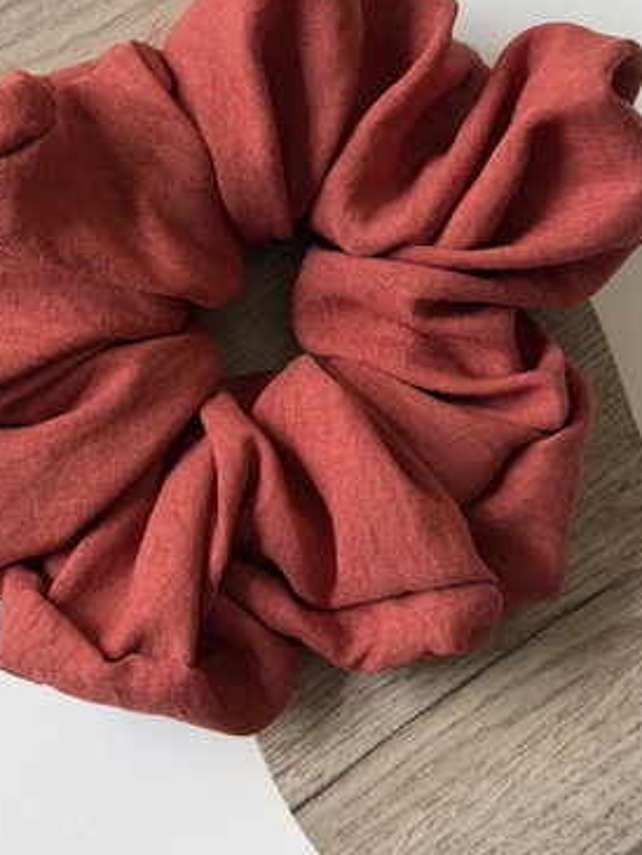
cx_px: 246
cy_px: 299
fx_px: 1730
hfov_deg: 21.0
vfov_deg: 27.6
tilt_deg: -73.7
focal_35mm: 70
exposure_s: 1/121
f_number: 1.78
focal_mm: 6.76
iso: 64
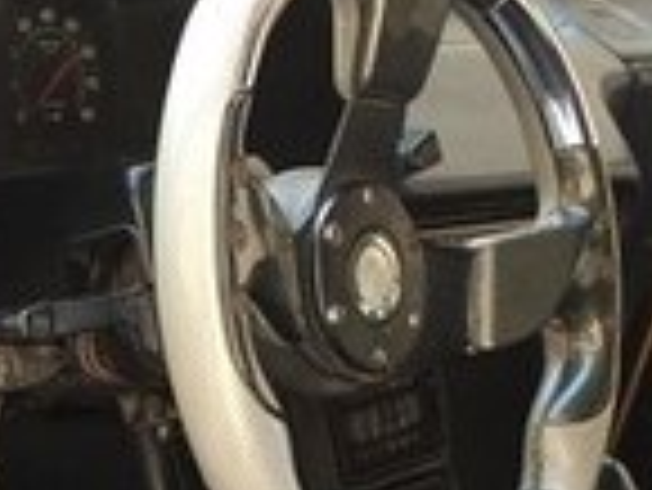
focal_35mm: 132
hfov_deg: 14.9
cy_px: 708
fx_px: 2488
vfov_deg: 10.9
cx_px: 342
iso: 32
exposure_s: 1/50
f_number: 2.2
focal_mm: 4.15
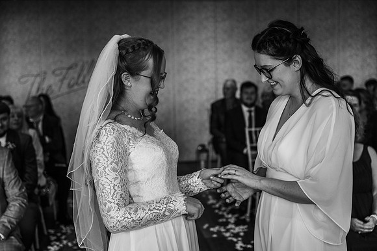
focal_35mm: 52
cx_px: 188
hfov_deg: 38.2
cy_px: 126
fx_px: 544
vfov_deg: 26.0
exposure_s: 1/200
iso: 500
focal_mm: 52
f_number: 3.2
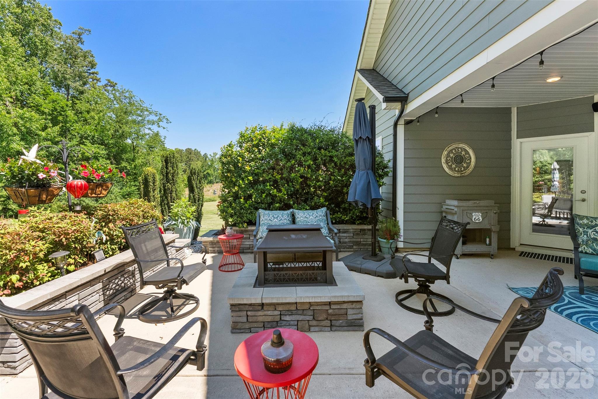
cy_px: 200
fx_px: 233
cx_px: 299
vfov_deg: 81.3
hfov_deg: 104.2
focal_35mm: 14
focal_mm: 14
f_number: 7.1
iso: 2000
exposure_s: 1/1000
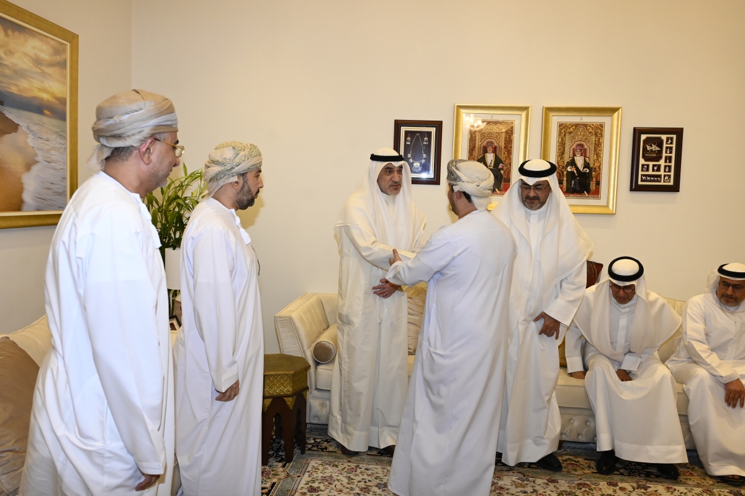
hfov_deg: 62.0
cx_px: 372
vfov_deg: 43.5
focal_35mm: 30
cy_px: 248
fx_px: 620
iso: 2500
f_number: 4.5
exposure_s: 1/200
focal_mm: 30
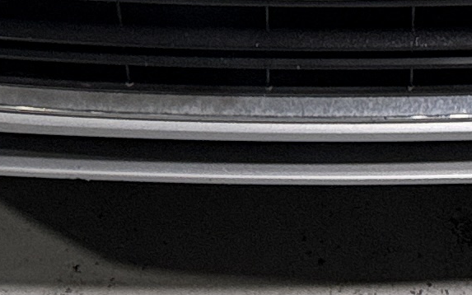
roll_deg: +0.7
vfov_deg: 6.1
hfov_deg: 11.7
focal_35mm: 179
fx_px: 2302
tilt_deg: -18.5
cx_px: 331
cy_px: -896
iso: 320
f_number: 1.78
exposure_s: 1/60
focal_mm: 6.76
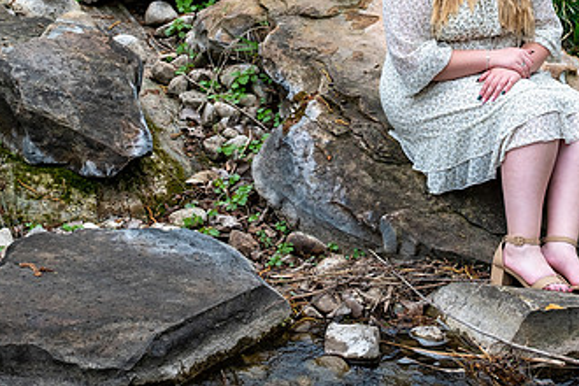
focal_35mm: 132
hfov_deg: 15.5
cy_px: 66
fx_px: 2123
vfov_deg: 10.4
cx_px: 356
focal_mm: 50
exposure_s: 1/320
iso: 250
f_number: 4
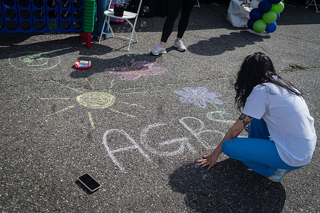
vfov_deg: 37.9
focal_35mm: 35
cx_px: 160
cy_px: 106
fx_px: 311
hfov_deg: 54.4
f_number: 4
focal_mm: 35
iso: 200
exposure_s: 1/2000
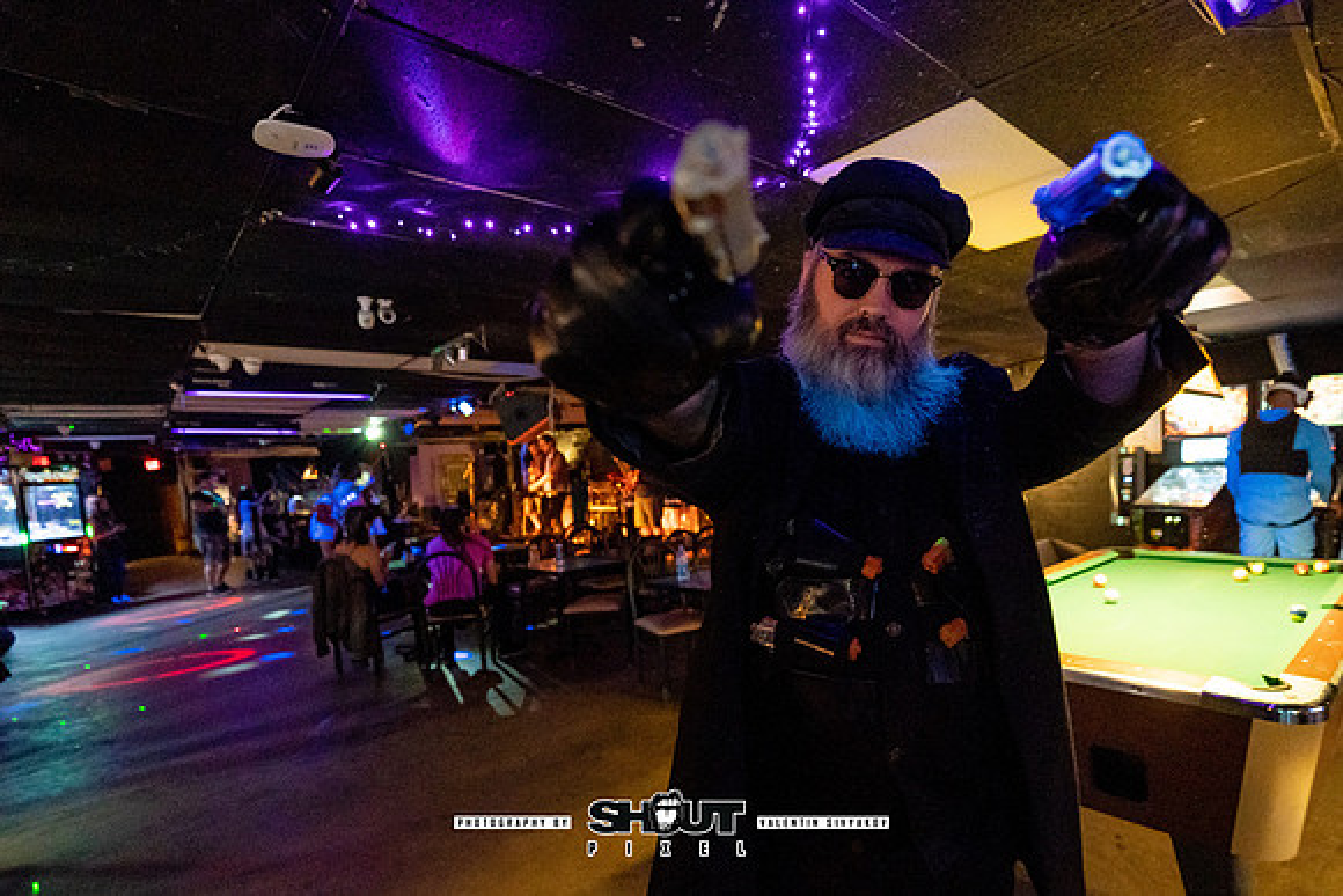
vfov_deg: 68.3
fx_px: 658
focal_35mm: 18
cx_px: 789
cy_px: 501
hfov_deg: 90.3
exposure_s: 1/160
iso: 3200
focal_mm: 14.6
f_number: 2.8
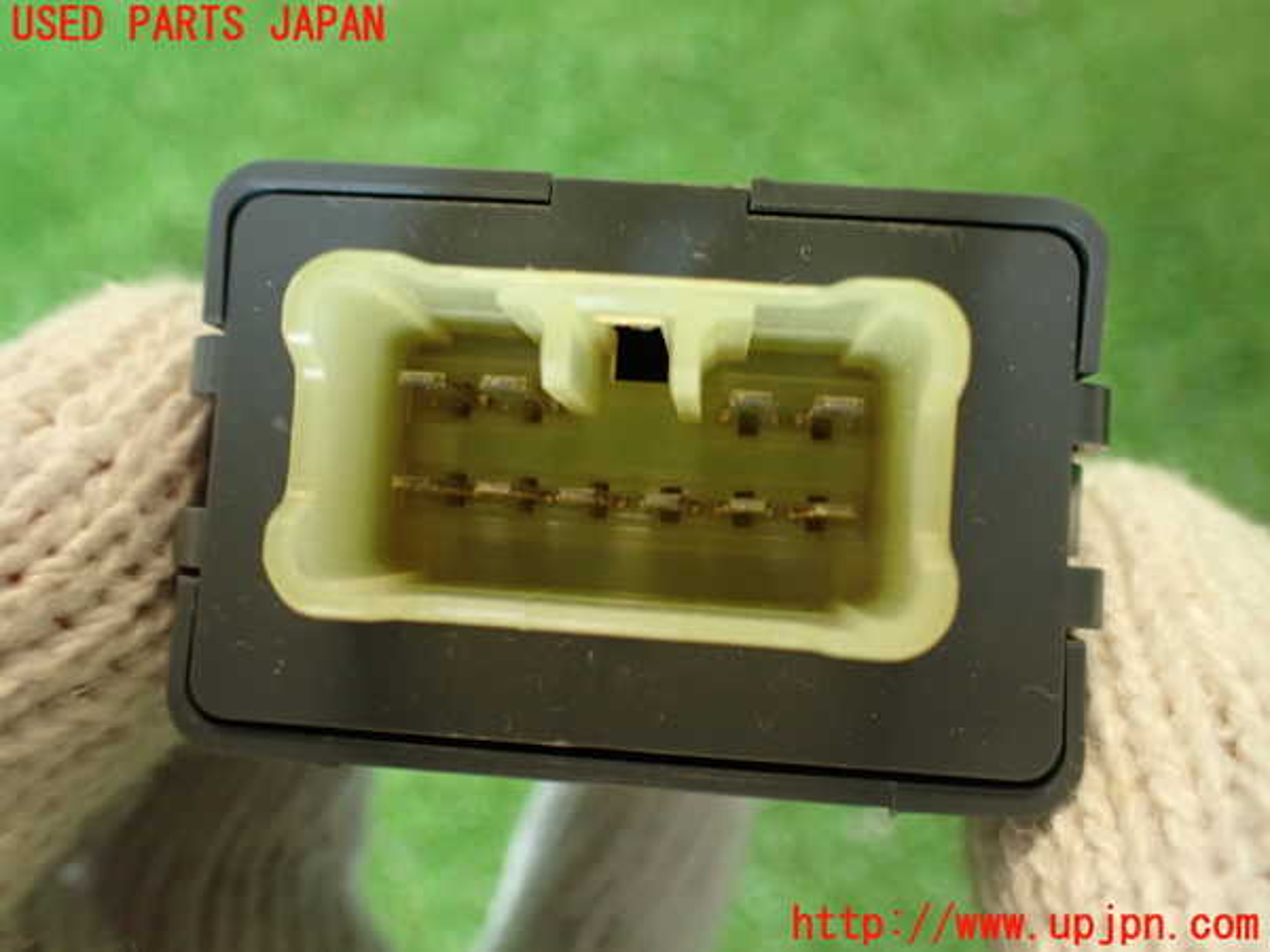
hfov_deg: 60.0
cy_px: 476
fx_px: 1101
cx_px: 635
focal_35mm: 30
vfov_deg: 46.8
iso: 250
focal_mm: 5.4
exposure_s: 1/30
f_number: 2.3
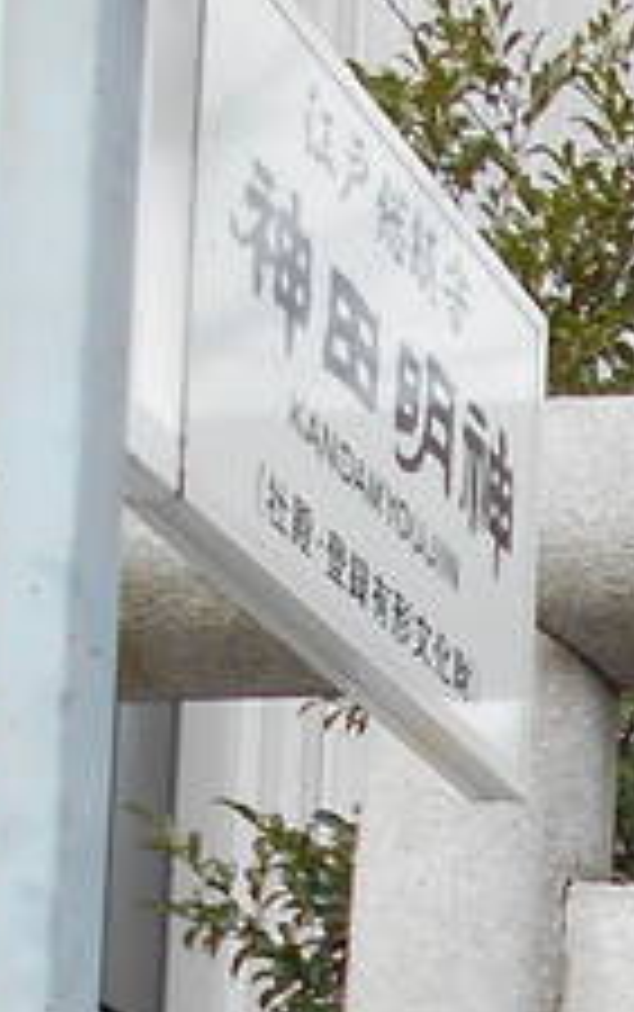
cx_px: 1700
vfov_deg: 13.0
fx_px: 4056
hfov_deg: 8.0
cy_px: 1759
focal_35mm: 147
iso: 80
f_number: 3.2
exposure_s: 1/250
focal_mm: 4.6
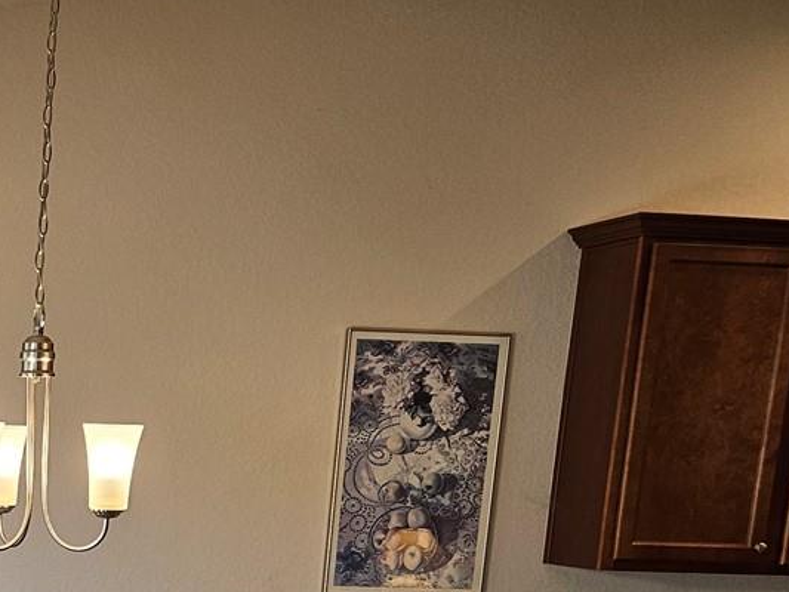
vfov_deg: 19.7
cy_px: 758
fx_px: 1573
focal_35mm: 69
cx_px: -129
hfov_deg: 25.6
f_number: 1.8
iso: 125
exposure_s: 1/120
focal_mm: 5.4
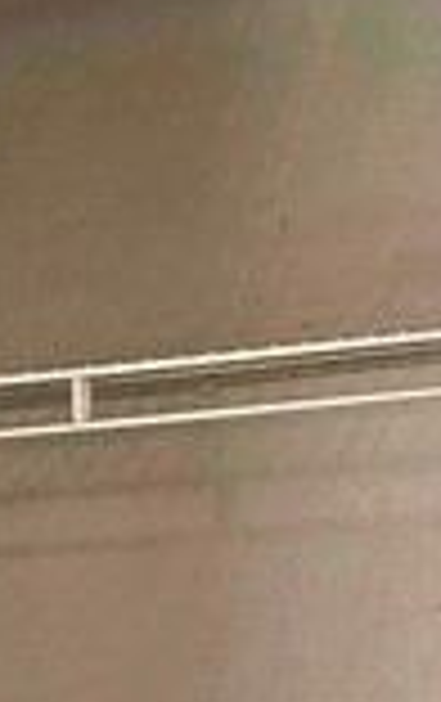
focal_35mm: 250
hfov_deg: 4.5
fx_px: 4790
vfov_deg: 8.2
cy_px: 1134
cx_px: -1714
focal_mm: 6.3
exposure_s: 1/60.2
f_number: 1.7
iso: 16
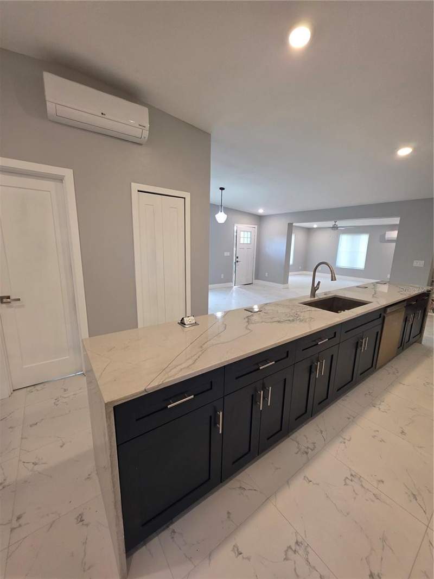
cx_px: 217
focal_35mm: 13
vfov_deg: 106.2
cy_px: 290
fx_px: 217
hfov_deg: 89.9
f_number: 1.9
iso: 200
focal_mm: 2.2
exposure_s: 1/120
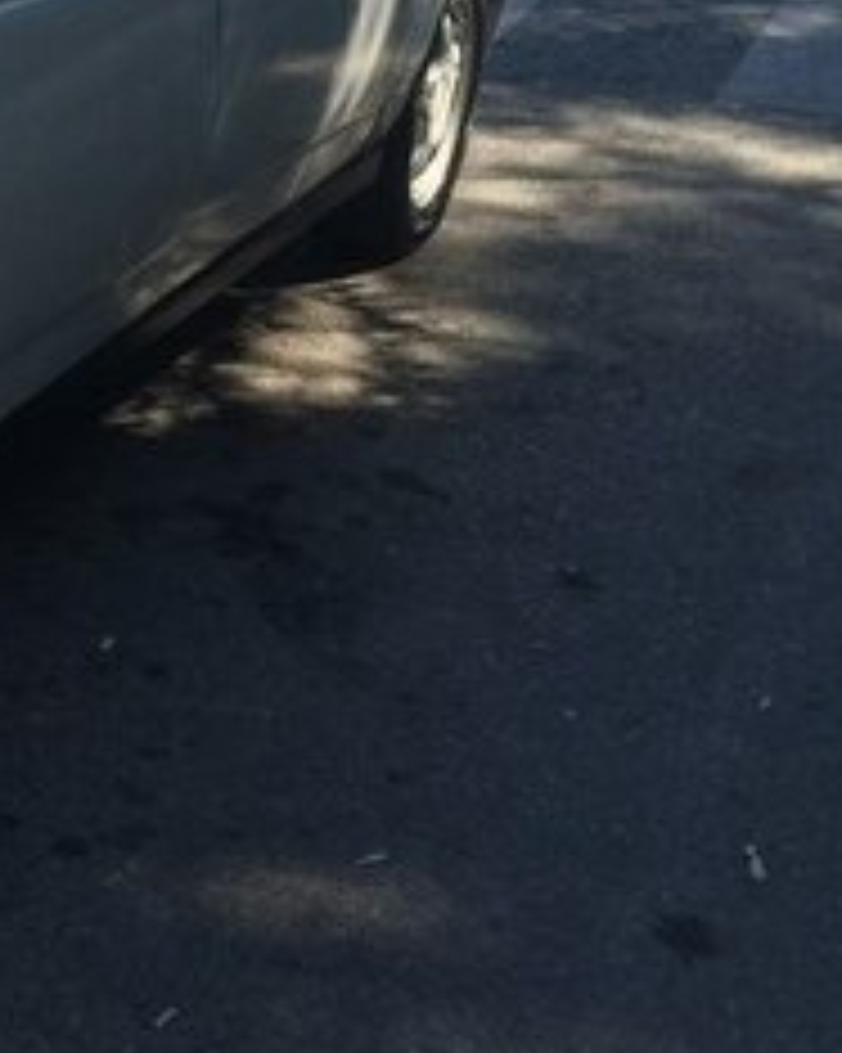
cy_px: 205
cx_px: -518
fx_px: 2494
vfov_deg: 23.5
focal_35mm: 80
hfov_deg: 16.9
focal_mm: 4.15
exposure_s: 1/789
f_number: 2.2
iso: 32
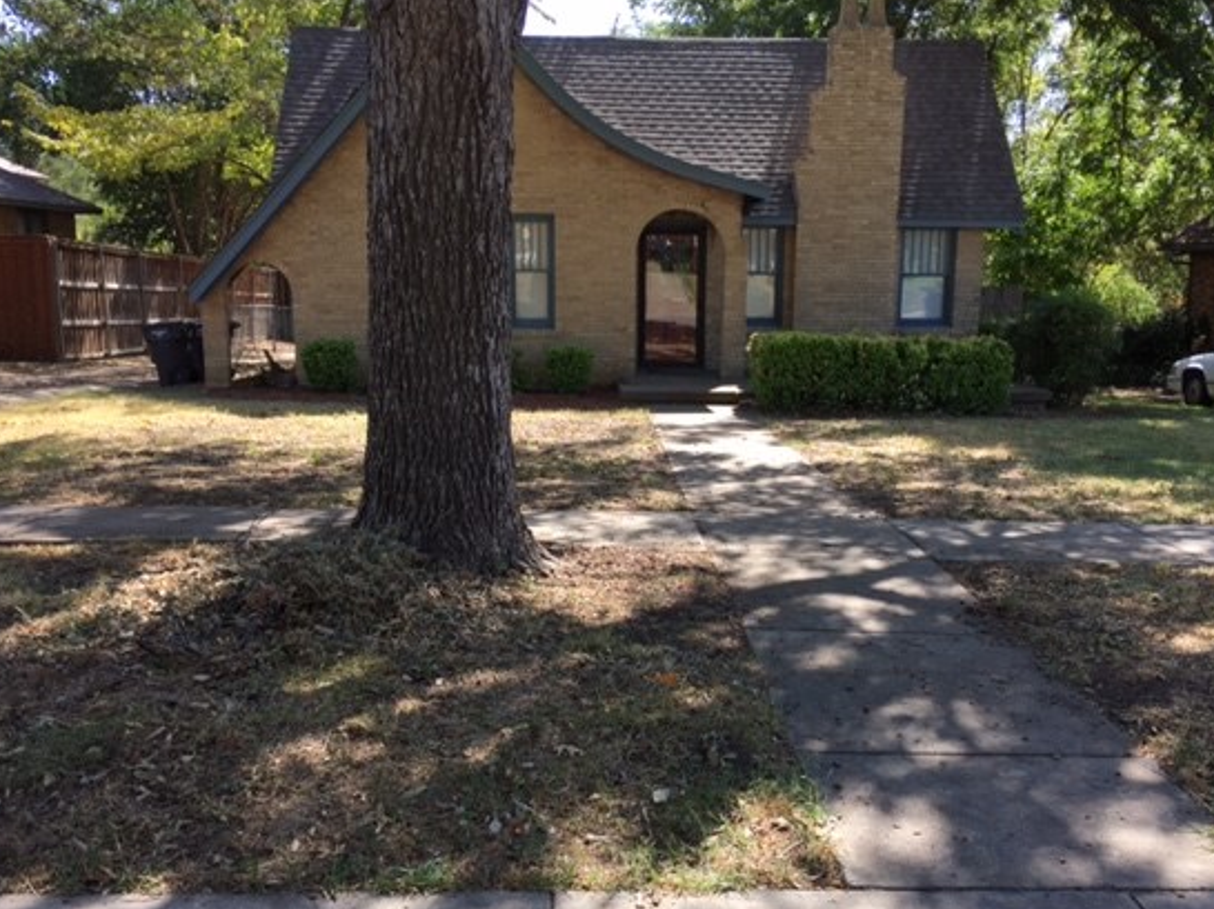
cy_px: 491
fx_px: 1192
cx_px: 640
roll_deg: -1.5
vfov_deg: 41.7
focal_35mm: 34
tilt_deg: -9.4
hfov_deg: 53.9
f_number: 2.2
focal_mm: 4.15
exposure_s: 1/425
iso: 32
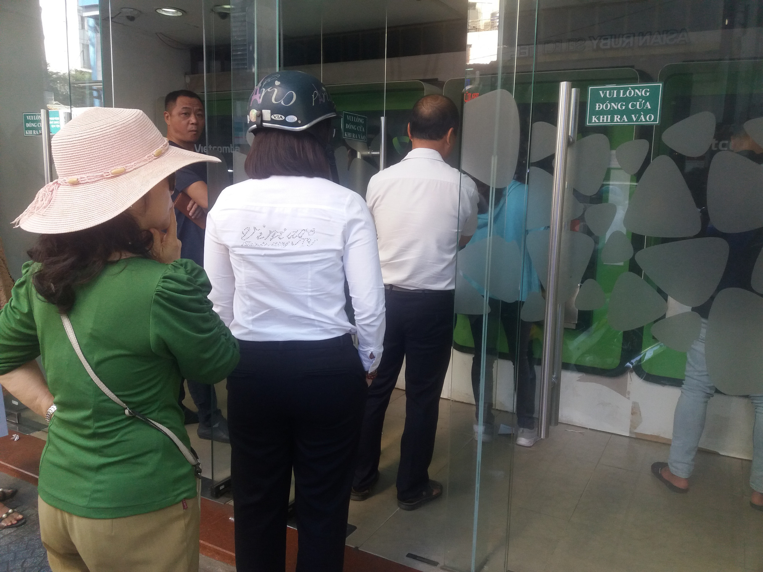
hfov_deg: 63.4
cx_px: 382
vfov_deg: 49.7
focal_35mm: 28
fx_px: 617
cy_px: 286
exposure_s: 1/100
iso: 125
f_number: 1.9
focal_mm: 3.7
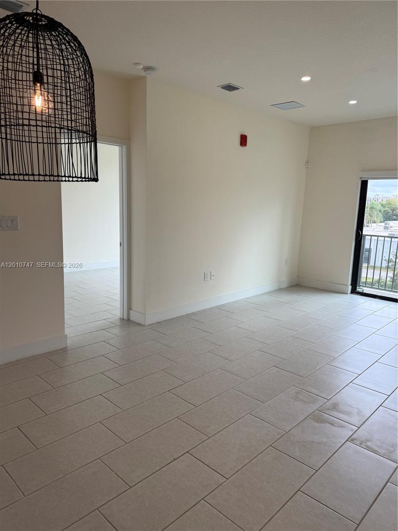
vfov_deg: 71.6
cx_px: 199
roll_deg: -3.7
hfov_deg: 56.8
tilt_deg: -7.9
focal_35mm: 24
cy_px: 266
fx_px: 368
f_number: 1.78
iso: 80
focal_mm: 6.76
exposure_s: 1/443
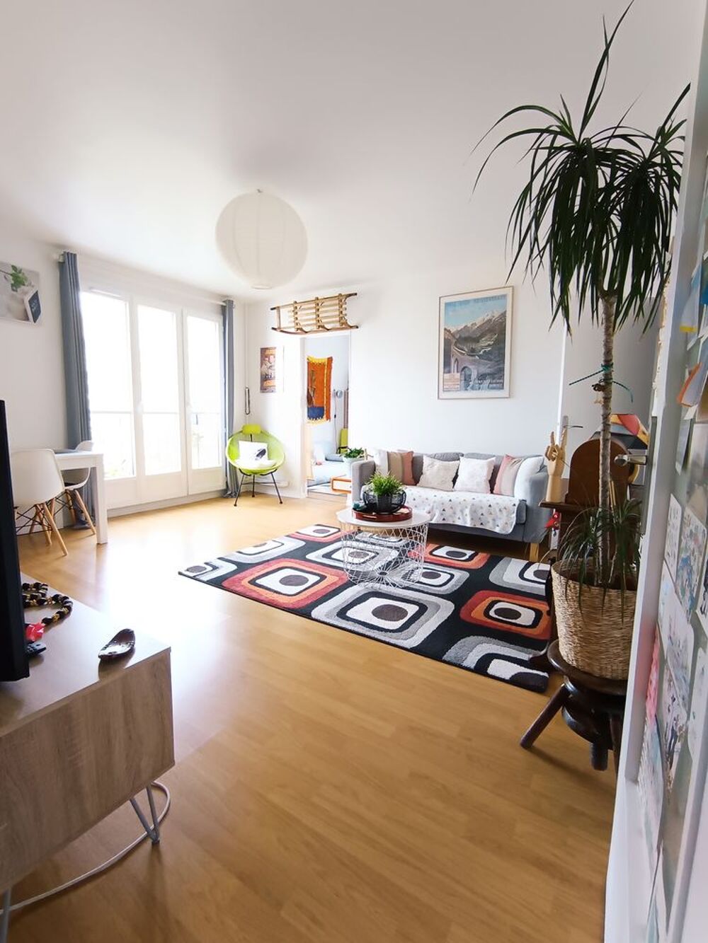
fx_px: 436
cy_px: 472
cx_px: 354
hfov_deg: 78.1
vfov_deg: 94.5
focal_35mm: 16
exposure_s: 1/33.3
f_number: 2.2
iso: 474
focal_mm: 1.65
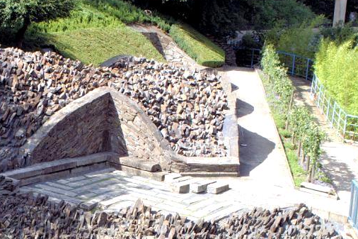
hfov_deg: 21.8
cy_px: 231
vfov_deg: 14.8
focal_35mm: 91
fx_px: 905
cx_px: 25
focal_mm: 30
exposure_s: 1/80
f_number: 10
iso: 100
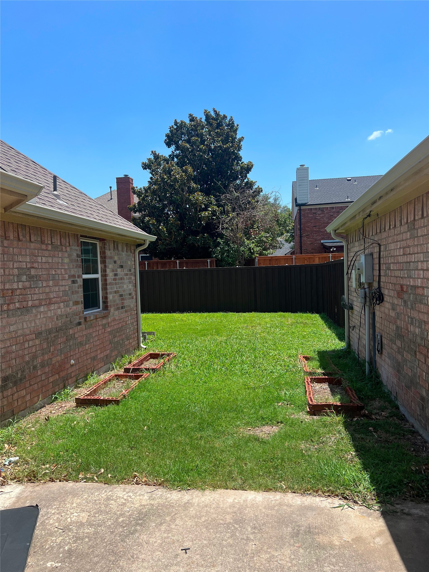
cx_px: 214
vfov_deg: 67.3
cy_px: 286
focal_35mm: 26
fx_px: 430
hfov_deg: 53.1
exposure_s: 1/2915
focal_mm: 5.7
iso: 50
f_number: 1.5
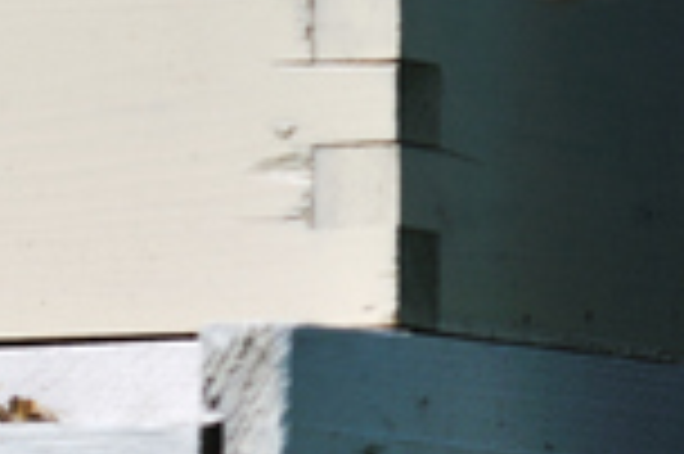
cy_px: 38
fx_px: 15582
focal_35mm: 821
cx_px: -400
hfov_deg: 2.5
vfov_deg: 1.7
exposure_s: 1/4000
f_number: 2.8
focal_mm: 130
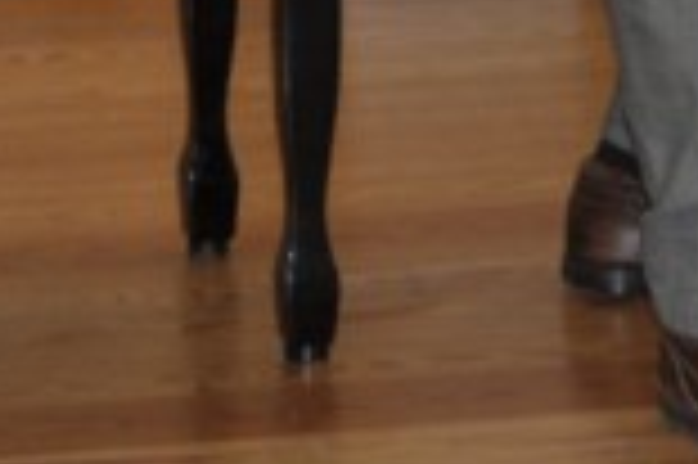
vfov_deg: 5.1
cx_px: 621
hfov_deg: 7.9
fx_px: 5036
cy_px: -689
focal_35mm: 260
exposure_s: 1/60
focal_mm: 28
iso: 200
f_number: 4
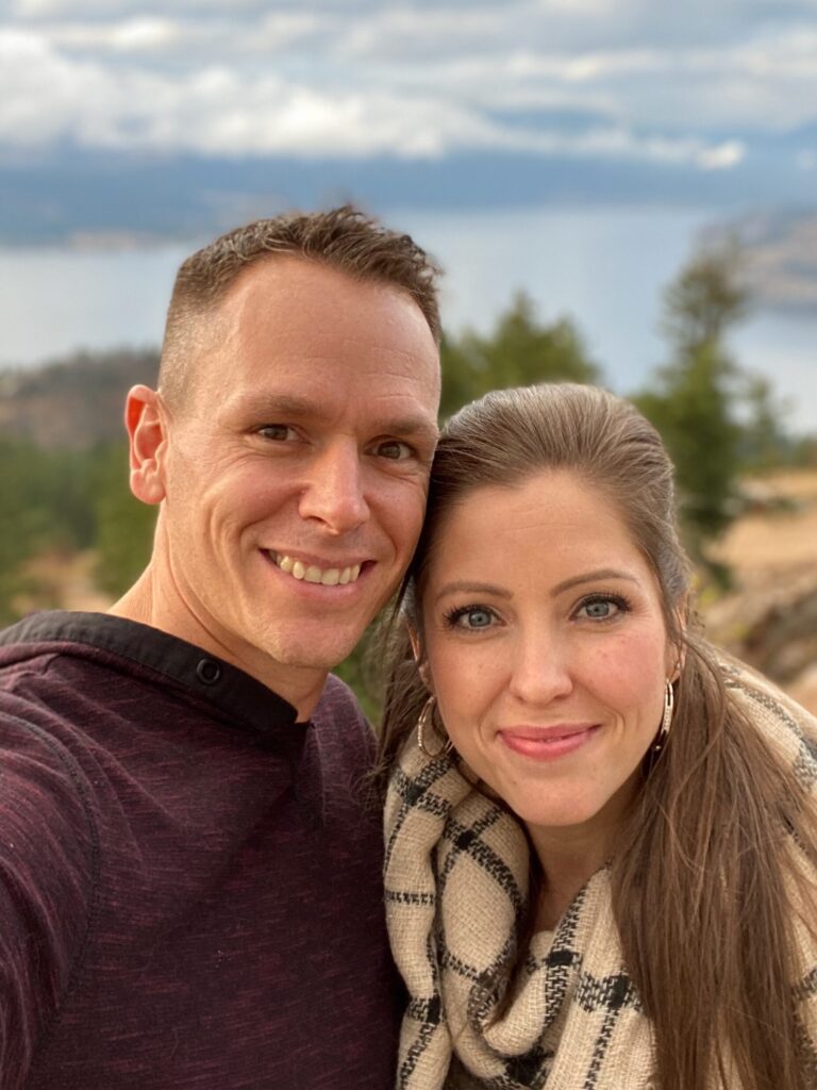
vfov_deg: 60.0
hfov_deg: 46.8
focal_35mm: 30
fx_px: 944
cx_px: 408
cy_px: 545
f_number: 2.2
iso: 80
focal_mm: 2.71
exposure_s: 1/122
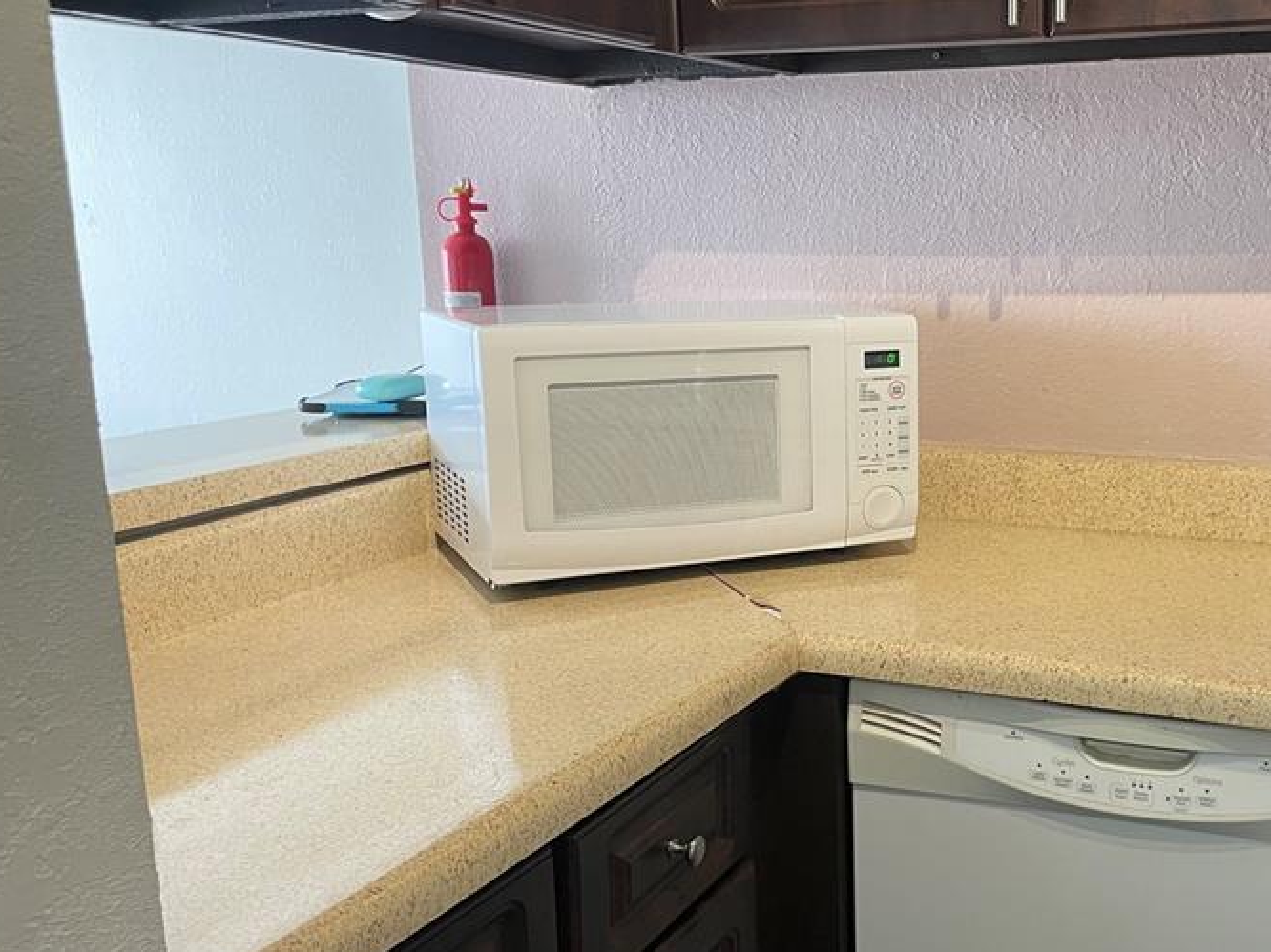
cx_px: 950
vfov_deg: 35.9
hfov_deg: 45.2
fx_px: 1468
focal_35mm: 40
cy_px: 546
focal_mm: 4.2
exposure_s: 1/60
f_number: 1.6
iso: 125
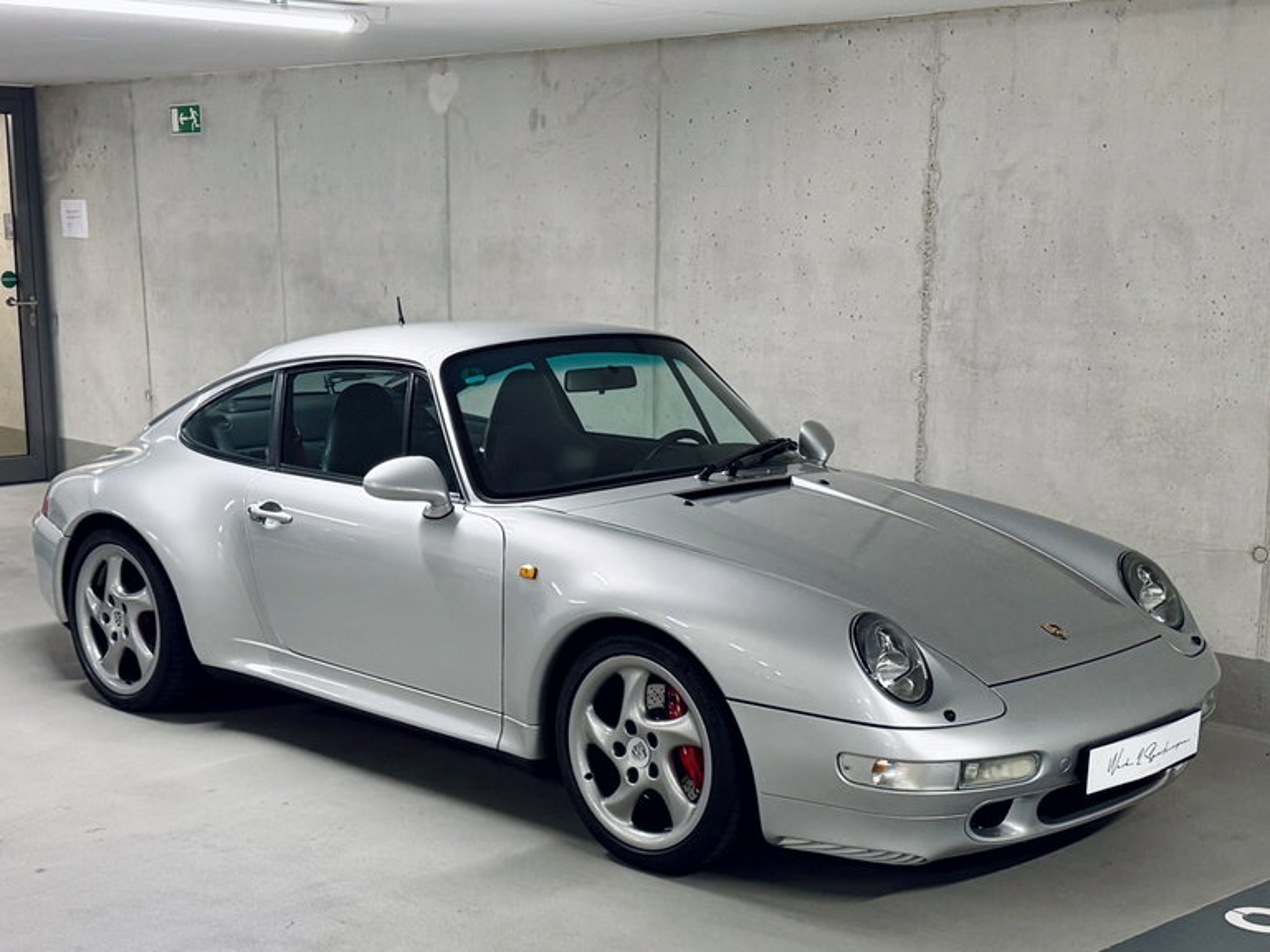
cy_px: 476
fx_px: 881
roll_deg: +0.7
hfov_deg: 71.6
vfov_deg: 56.8
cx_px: 635
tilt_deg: -11.3
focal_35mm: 24
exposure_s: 1/100
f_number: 1.78
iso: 250
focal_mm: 6.76
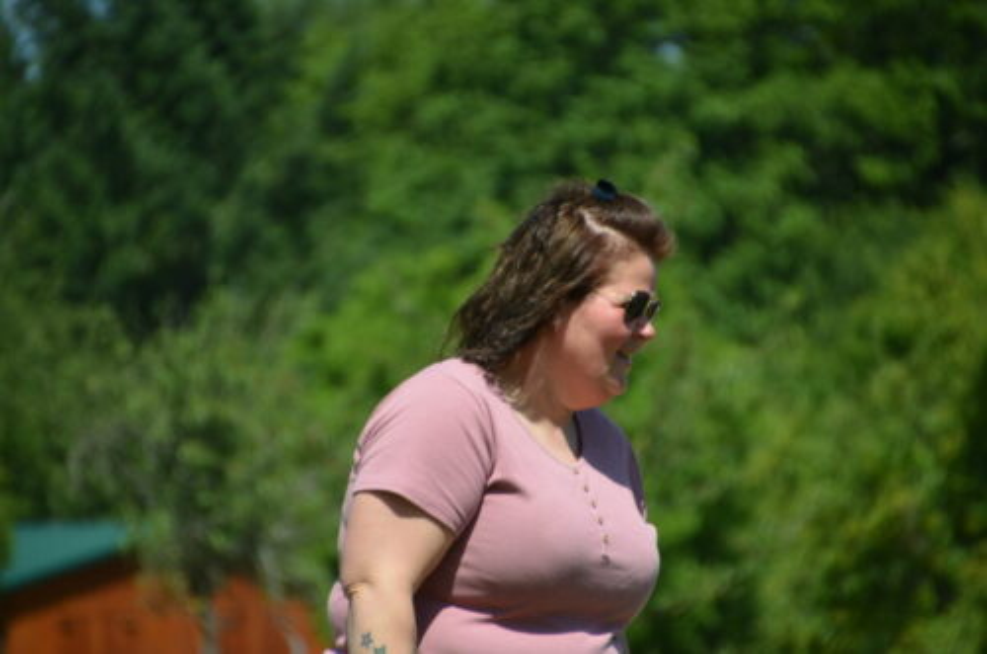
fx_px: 11079
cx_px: 494
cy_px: 327
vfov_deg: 3.4
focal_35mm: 405
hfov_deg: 5.1
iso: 200
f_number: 7.1
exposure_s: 1/800
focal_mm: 270
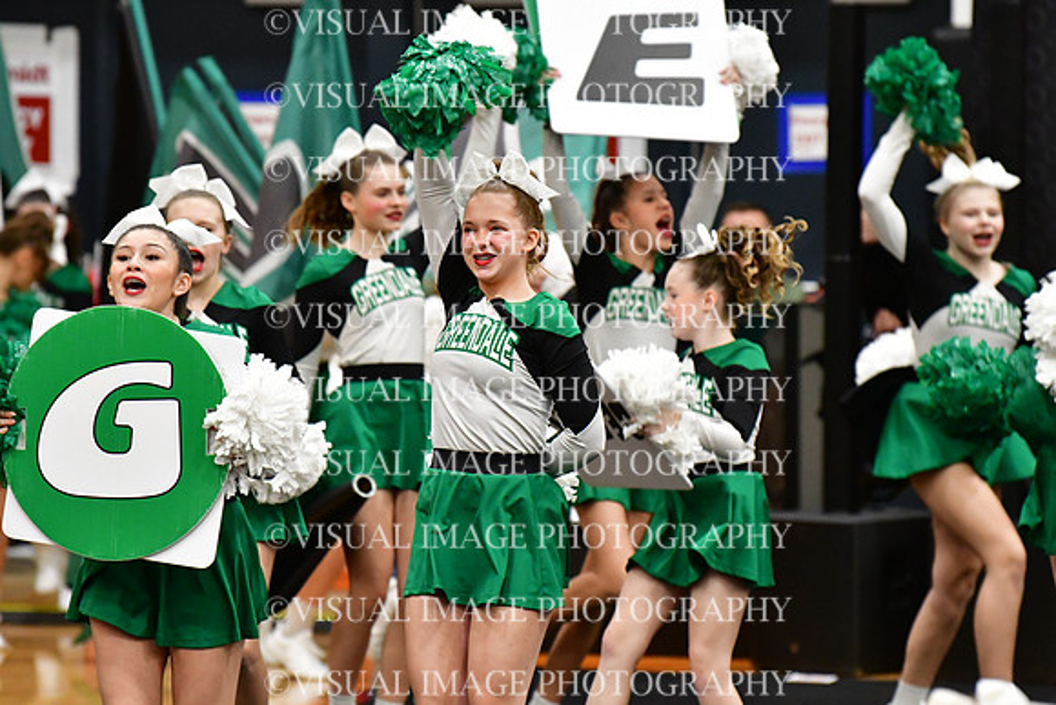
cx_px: 528
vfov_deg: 4.6
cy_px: 352
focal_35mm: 300
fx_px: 8802
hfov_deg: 6.9
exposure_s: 1/500
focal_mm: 200
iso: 5000
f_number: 3.5
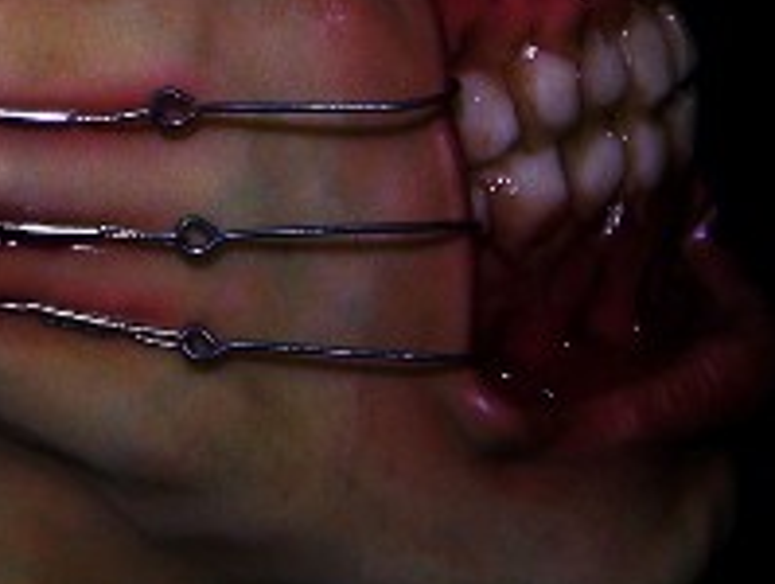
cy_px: -70
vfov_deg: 11.5
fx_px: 2848
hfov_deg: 14.8
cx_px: -222
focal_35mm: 127
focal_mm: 6.3
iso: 80
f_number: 2.8
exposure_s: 1/60
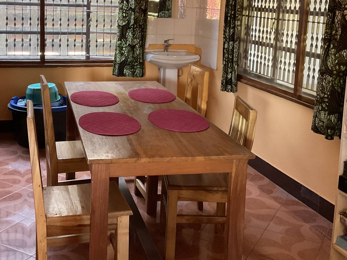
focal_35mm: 49
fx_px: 491
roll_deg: -2.3
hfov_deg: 38.8
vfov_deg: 29.2
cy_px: 63
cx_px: 139
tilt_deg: -7.0
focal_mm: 3
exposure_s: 1/40
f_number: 1.8
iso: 320
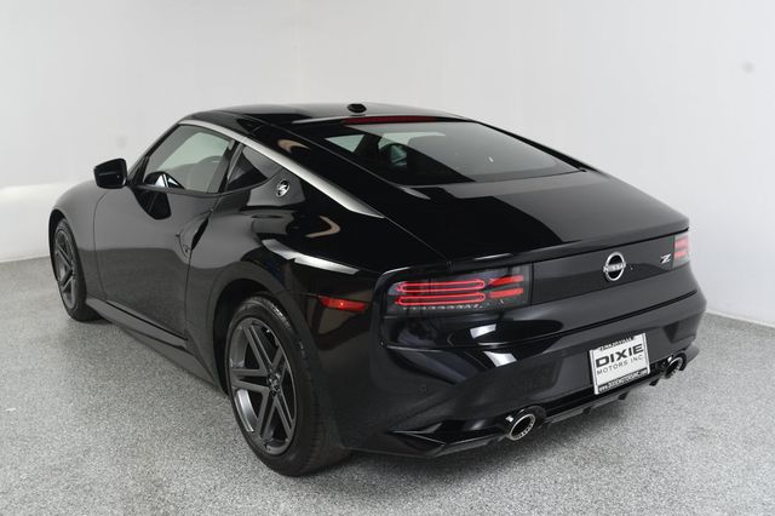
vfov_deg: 36.8
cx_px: 388
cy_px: 258
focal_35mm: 36
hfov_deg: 53.2
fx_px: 775
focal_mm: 24
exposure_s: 1/160
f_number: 7.1
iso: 100
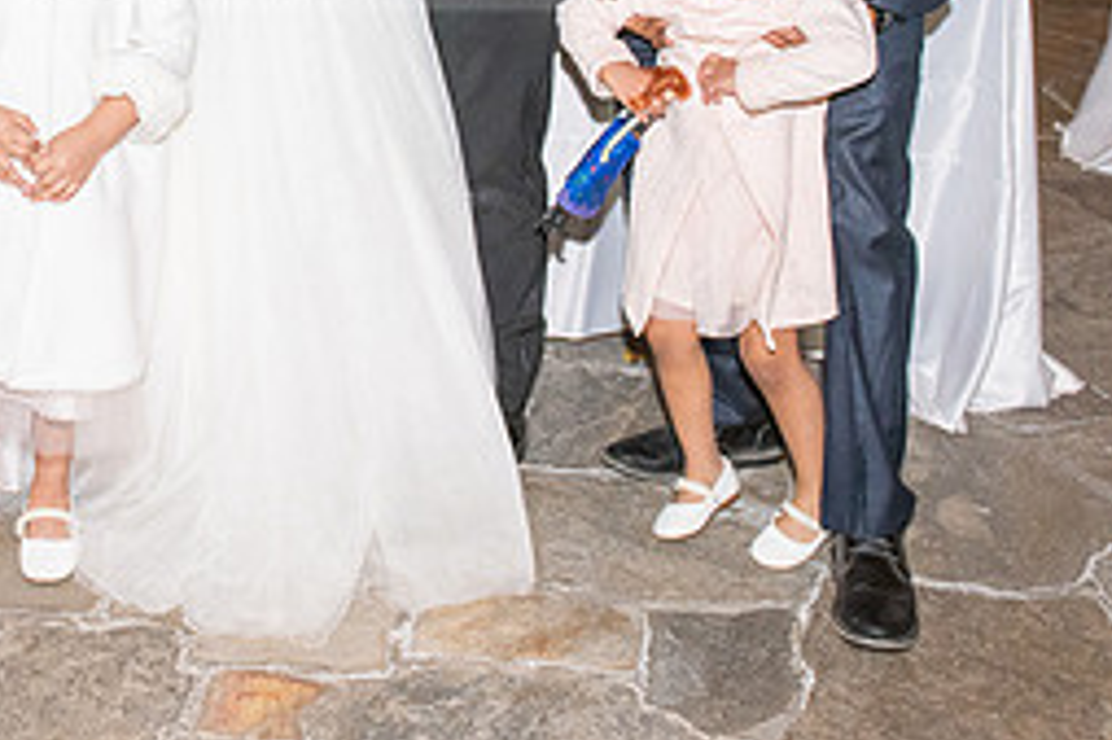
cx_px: 234
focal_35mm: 66
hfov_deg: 29.9
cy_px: -36
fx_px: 2037
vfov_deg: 19.8
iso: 1600
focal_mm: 24
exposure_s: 1/160
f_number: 4
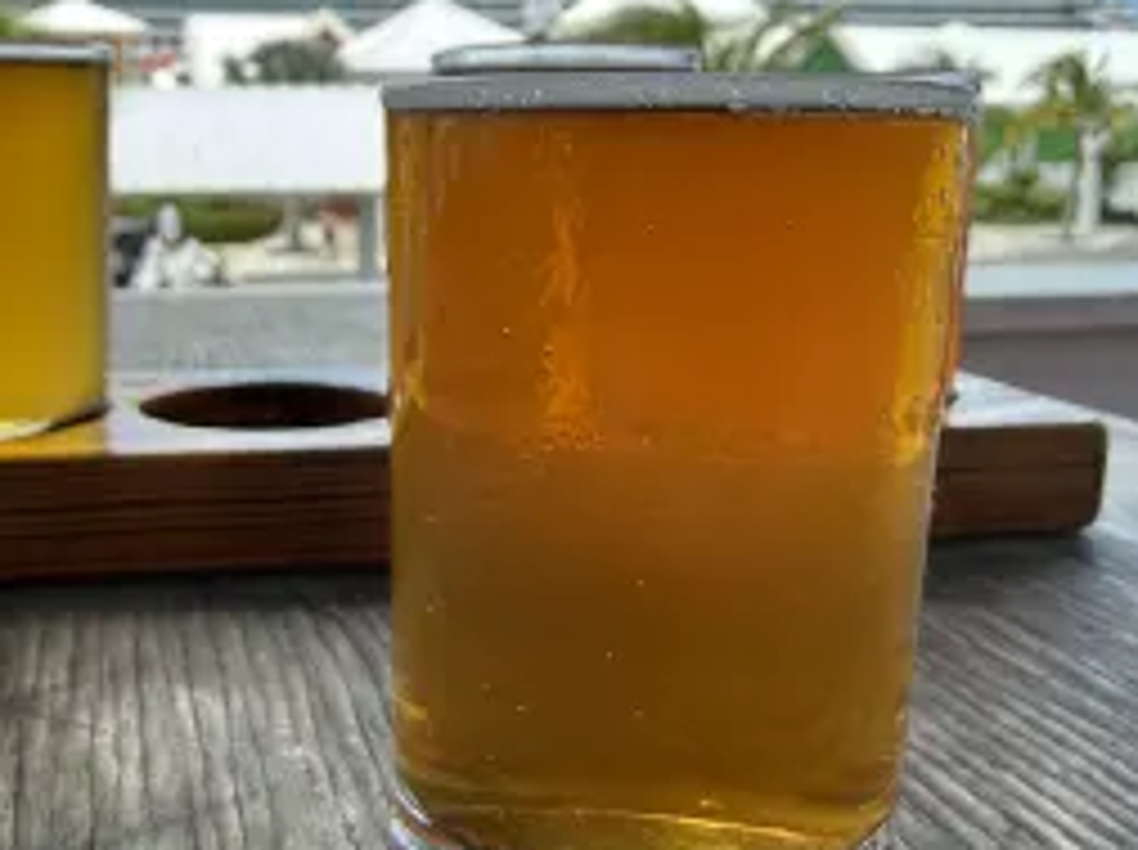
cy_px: 387
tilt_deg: -11.5
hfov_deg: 48.9
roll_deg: -0.7
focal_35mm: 38
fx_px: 1247
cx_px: 499
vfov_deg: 37.6
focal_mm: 2.22
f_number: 2.2
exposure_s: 1/307
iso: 64
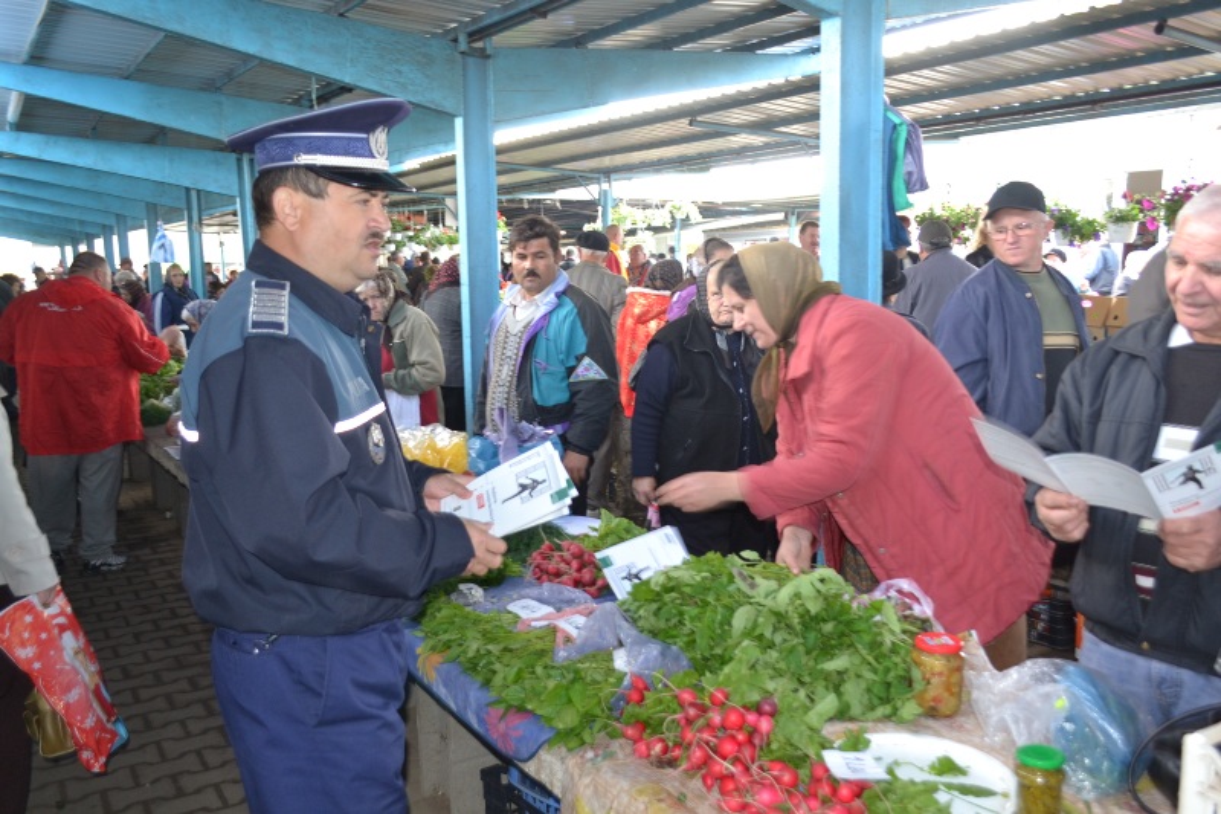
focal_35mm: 33
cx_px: 610
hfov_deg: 57.2
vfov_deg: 40.0
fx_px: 1119
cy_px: 407
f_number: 3.8
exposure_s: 1/30
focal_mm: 22
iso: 360
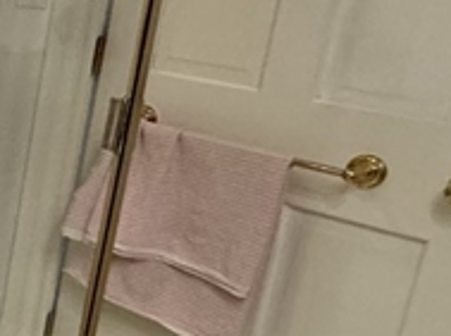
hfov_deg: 18.0
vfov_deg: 19.3
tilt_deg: -15.2
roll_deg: -2.1
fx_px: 988
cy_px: 157
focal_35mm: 76
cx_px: -441
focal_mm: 2.22
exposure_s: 1/60
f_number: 2.2
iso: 320
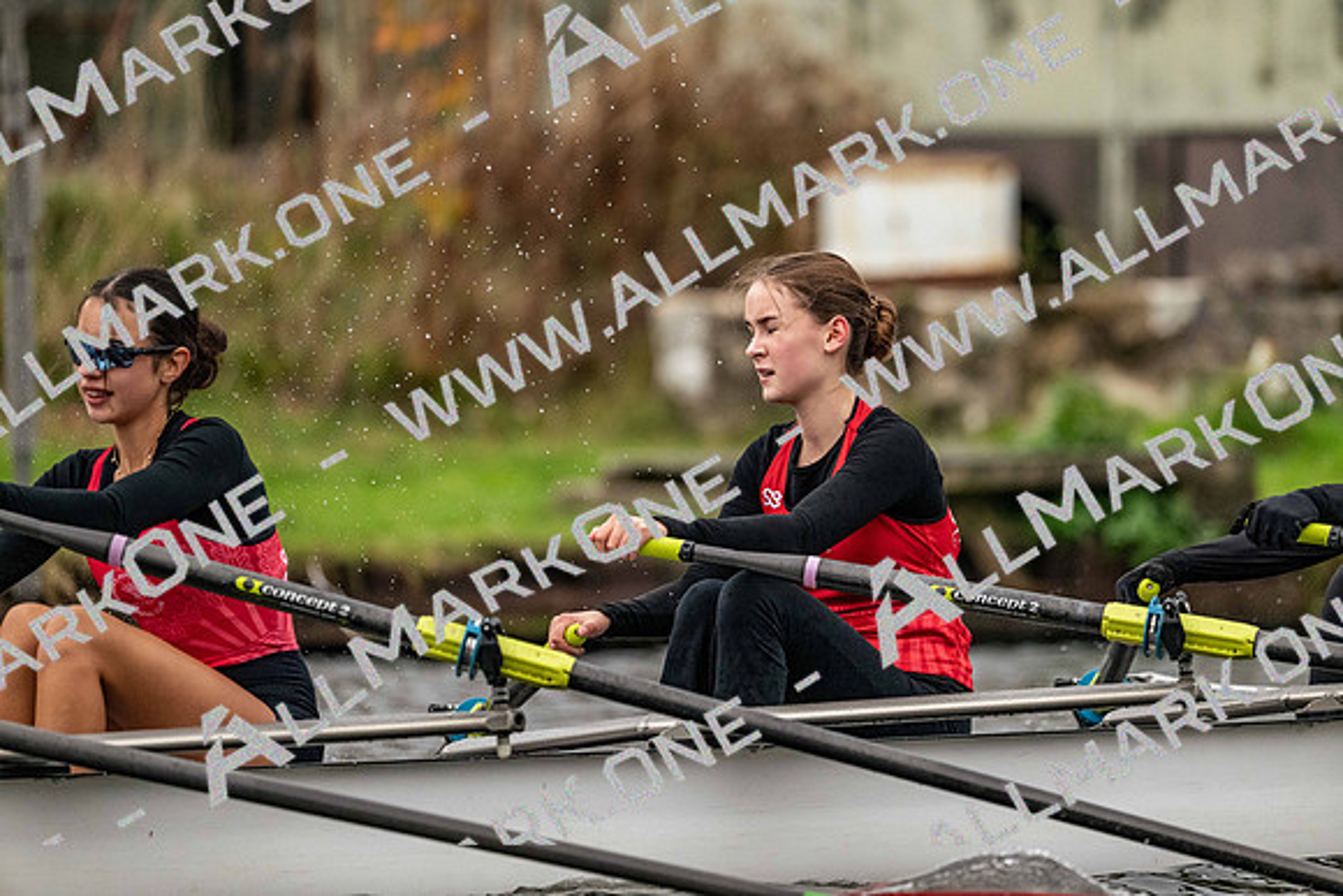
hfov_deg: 5.2
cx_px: 672
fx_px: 14925
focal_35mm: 400
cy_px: 448
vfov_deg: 3.4
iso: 4000
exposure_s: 1/2000
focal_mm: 400
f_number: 4.5
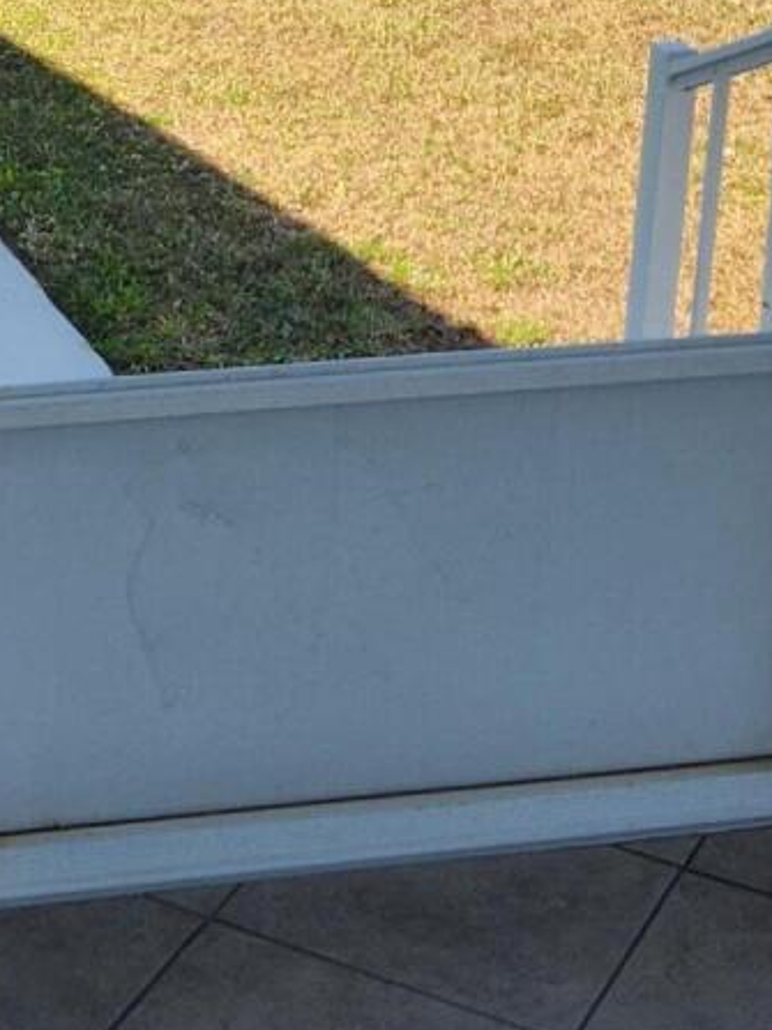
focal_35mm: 103
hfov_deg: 13.6
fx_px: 3064
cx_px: -357
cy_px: -233
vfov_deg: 18.1
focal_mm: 5.4
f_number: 1.8
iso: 20
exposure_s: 1/461
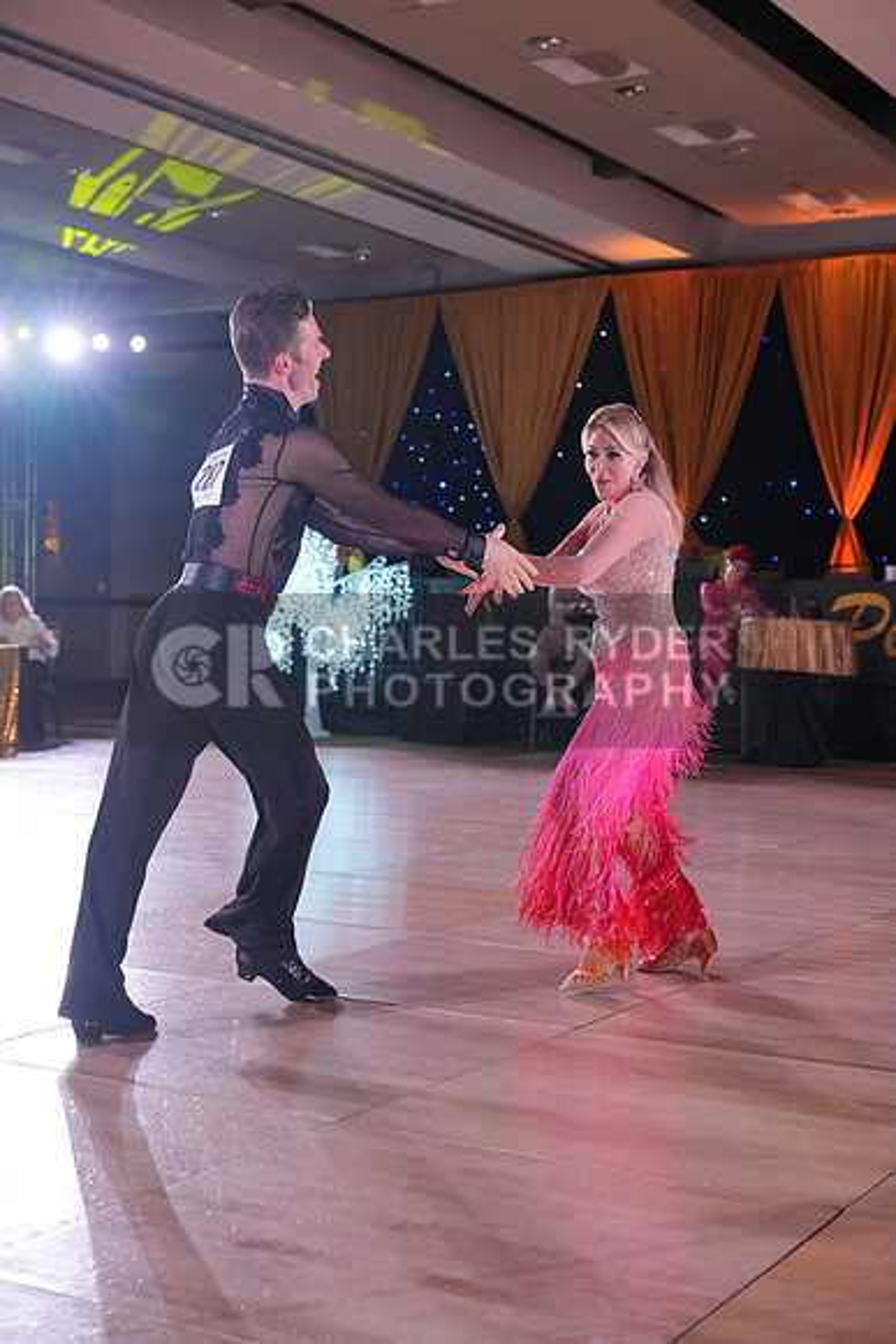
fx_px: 1865
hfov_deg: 27.0
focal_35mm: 50
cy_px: 672
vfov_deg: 39.6
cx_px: 448
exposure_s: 1/400
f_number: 4
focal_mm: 50
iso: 2000
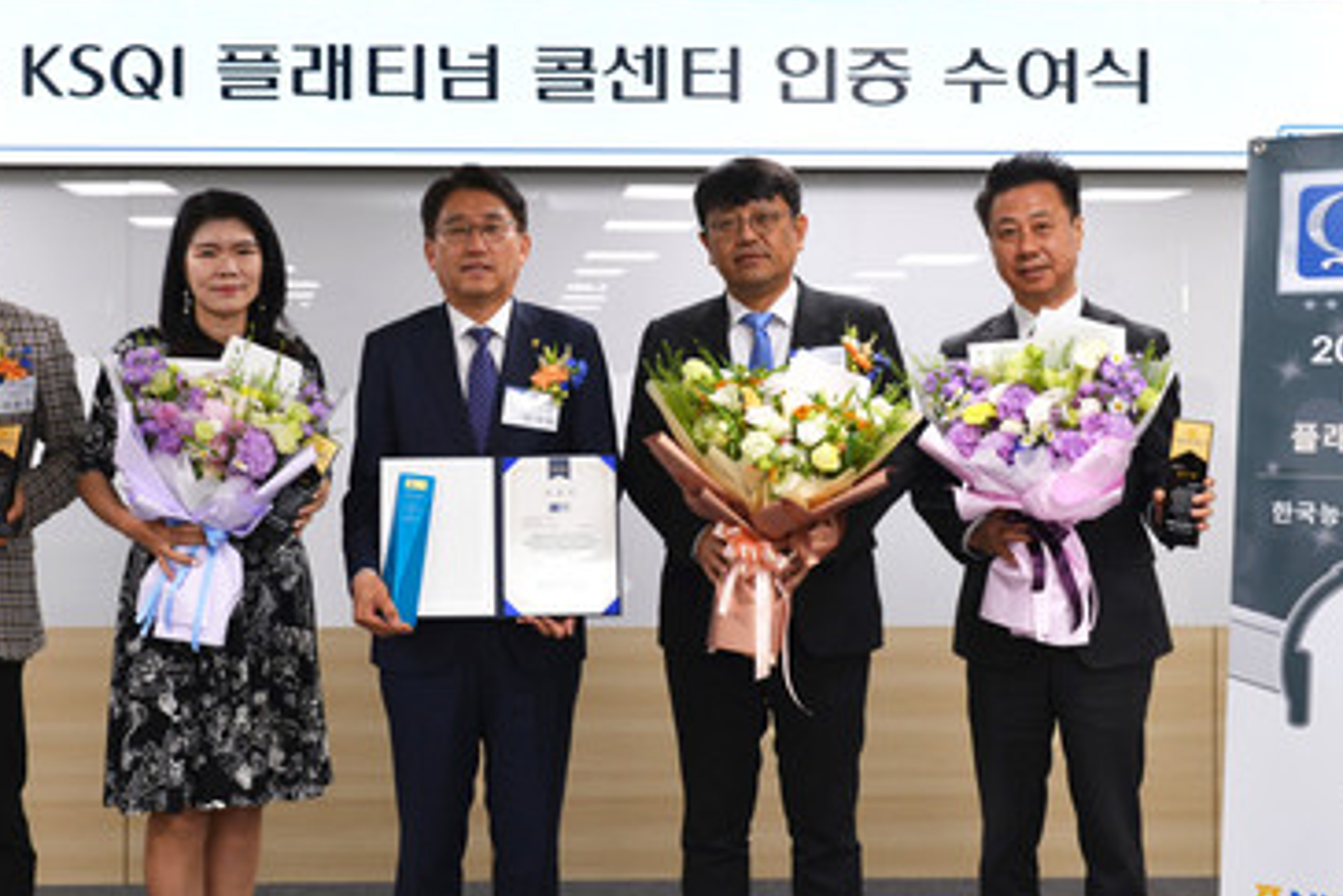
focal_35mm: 51
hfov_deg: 38.7
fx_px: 1903
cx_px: 550
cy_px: 404
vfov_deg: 26.5
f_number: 4
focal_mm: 32
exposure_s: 1/60
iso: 320
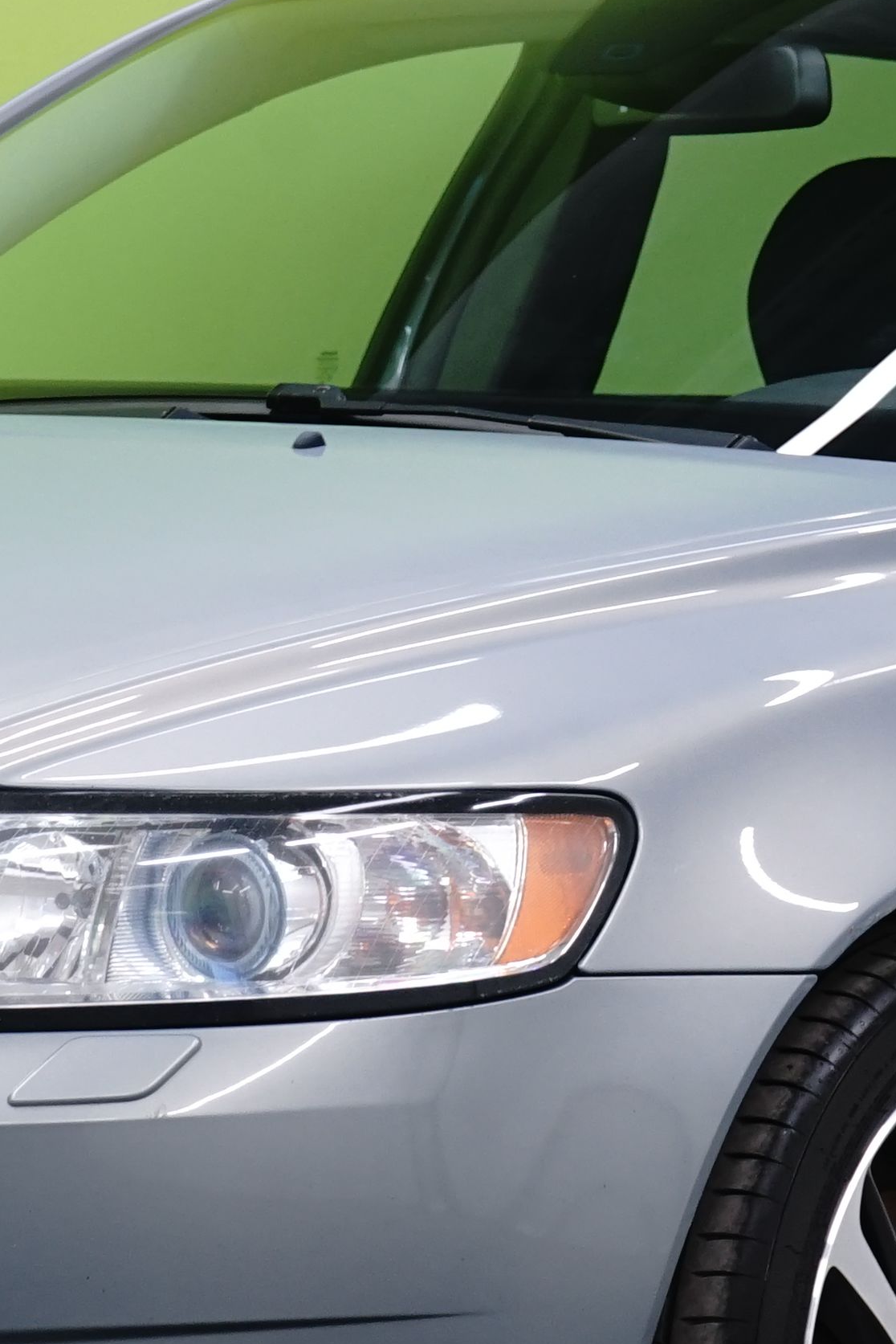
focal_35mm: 251
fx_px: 9366
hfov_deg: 5.5
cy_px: 557
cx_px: 713
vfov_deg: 8.2
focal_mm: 70
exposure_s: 1/6
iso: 500
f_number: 8
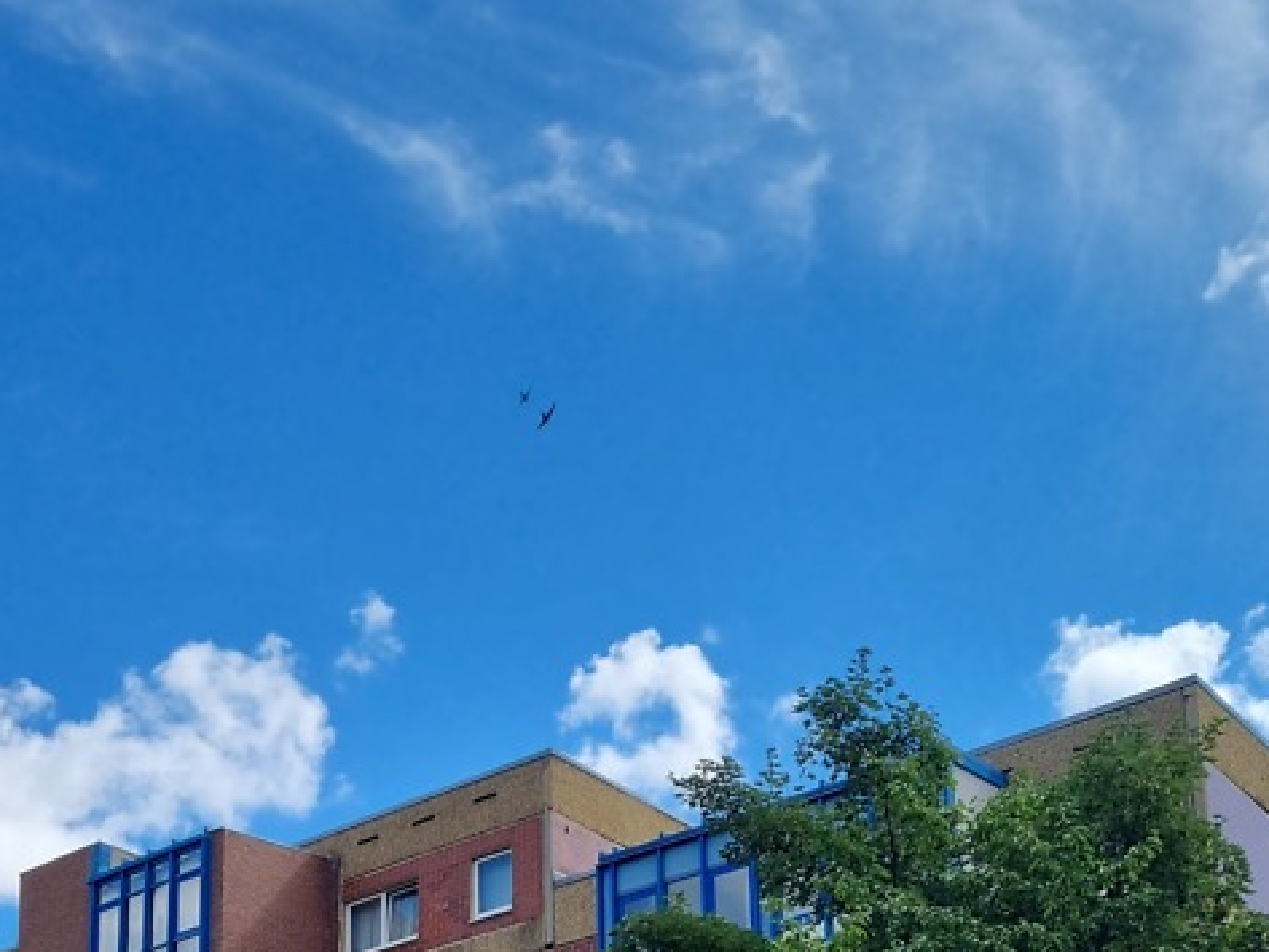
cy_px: 1156
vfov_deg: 24.1
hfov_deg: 34.5
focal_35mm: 55
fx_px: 2017
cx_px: 402
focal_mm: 5.4
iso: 50
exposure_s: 1/2184
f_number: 1.8
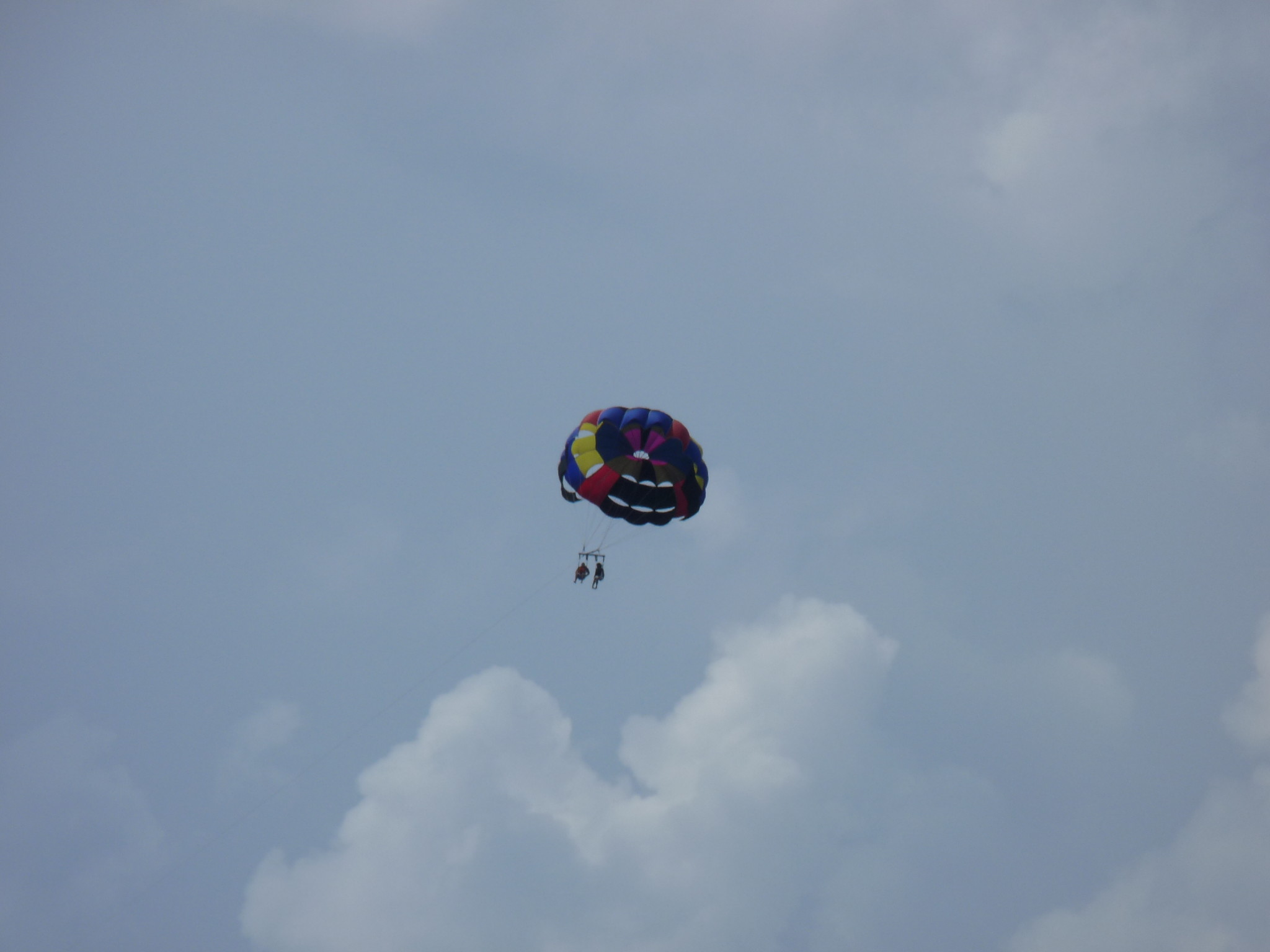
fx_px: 17830
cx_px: 635
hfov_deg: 4.1
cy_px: 476
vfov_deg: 3.1
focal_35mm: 486
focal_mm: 86.4
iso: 100
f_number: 6.3
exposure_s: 1/1000
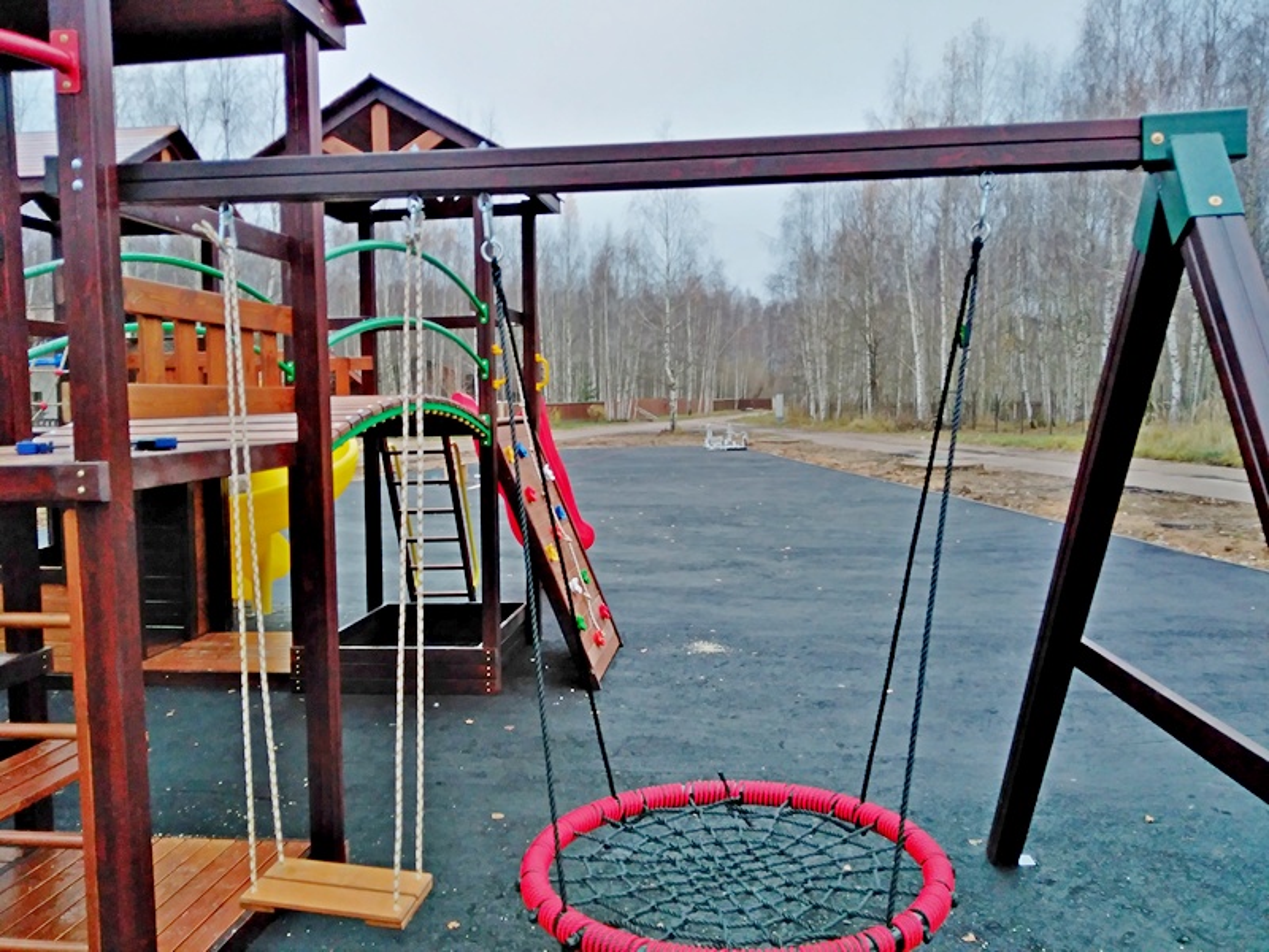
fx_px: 953
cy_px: 476
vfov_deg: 53.1
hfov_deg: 67.3
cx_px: 634
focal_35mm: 26
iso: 131
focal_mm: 3.63
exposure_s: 1/40
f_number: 1.8
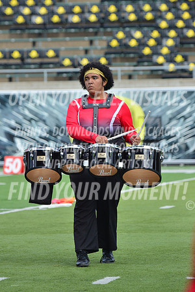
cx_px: 98
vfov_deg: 8.6
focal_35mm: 240
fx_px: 1950
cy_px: 146
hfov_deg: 5.7
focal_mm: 240
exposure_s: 1/1250
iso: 200
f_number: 5.6
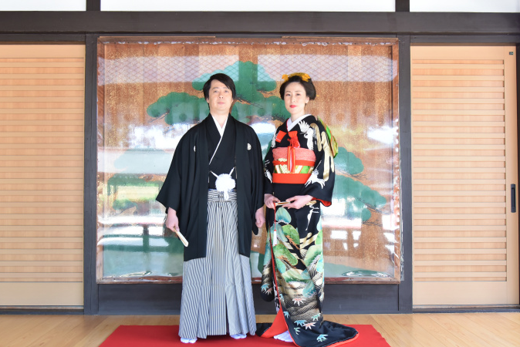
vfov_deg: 35.1
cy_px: 175
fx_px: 549
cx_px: 262
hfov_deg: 50.7
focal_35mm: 38
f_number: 4.5
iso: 1000
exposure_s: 1/160
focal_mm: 32
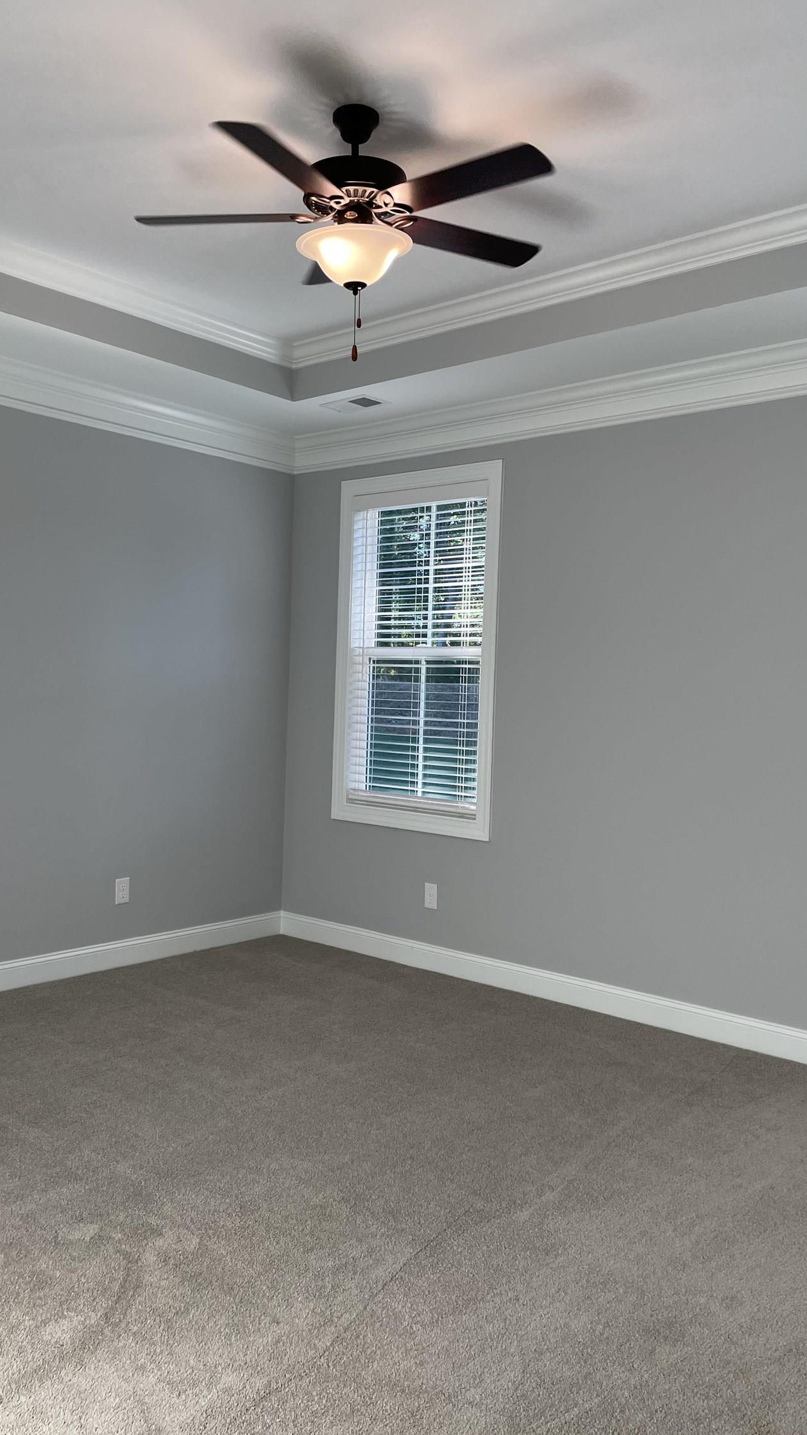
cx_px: 363
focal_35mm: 29
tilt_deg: -1.3
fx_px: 1103
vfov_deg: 66.1
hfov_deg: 40.1
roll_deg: -0.6
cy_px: 710
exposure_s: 1/120
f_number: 1.6
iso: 50
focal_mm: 4.2
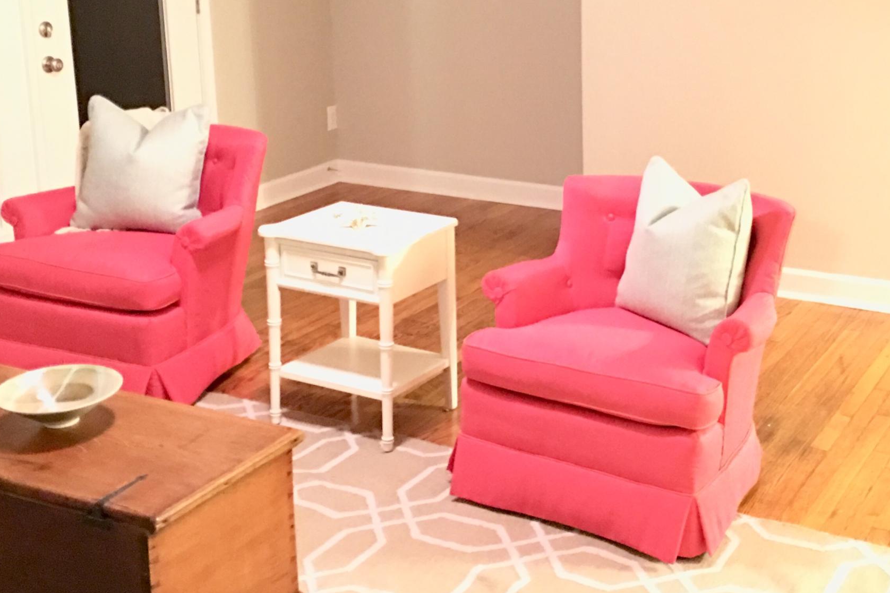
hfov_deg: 36.5
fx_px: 1335
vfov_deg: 24.8
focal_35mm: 54
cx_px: 596
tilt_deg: -12.0
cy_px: 170
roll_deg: +0.2
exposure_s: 1/4
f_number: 2.2
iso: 160
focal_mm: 4.15
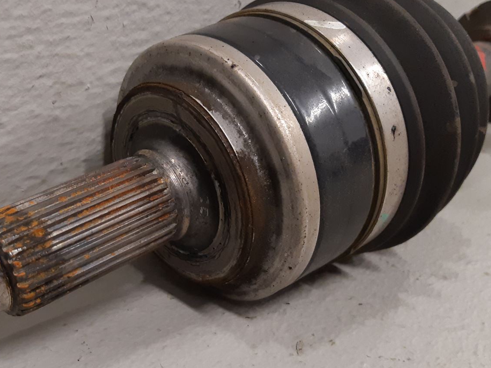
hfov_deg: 39.6
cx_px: 140
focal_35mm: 47
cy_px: 217
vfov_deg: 30.8
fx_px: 667
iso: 200
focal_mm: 3.93
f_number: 1.7
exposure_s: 1/50
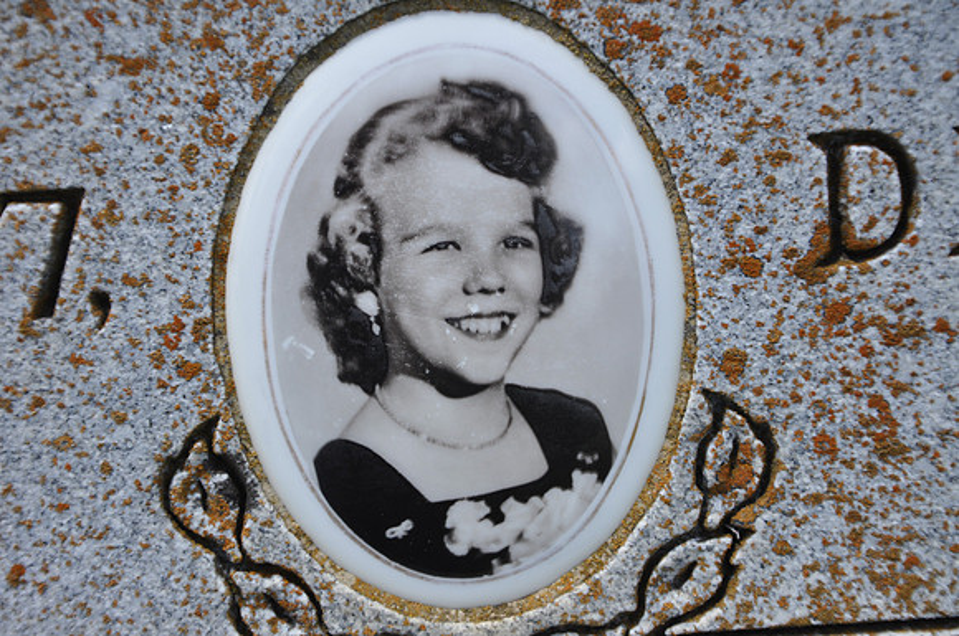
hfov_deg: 21.9
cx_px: 480
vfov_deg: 14.7
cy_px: 318
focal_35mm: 93
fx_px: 2474
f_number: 6.3
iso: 200
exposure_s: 1/160
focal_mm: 62
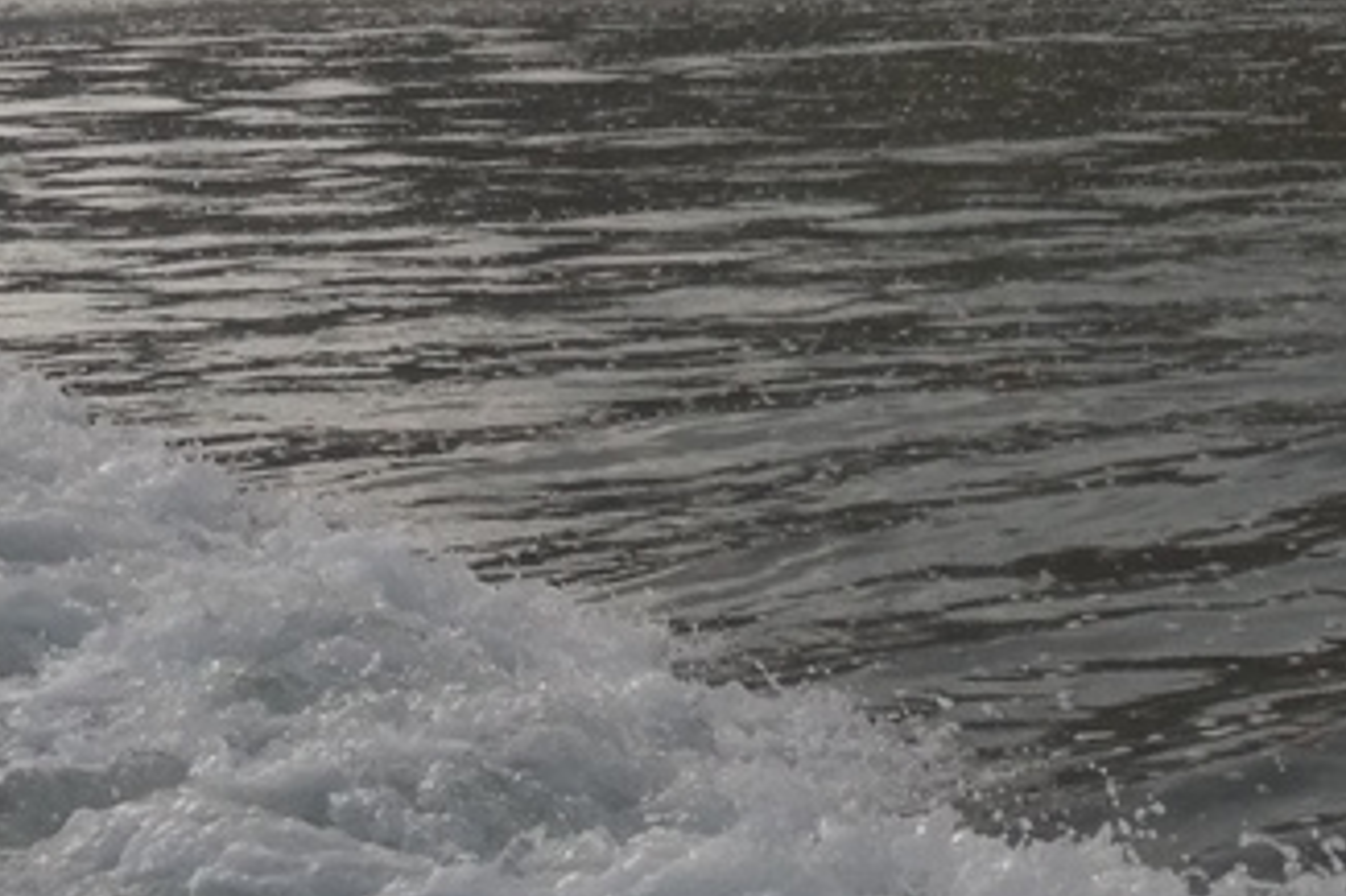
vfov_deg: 9.8
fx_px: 5007
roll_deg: -0.5
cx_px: 1404
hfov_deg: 15.0
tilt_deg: +1.4
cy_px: -553
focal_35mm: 134
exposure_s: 1/1381
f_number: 2.4
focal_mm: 4.28
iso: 50
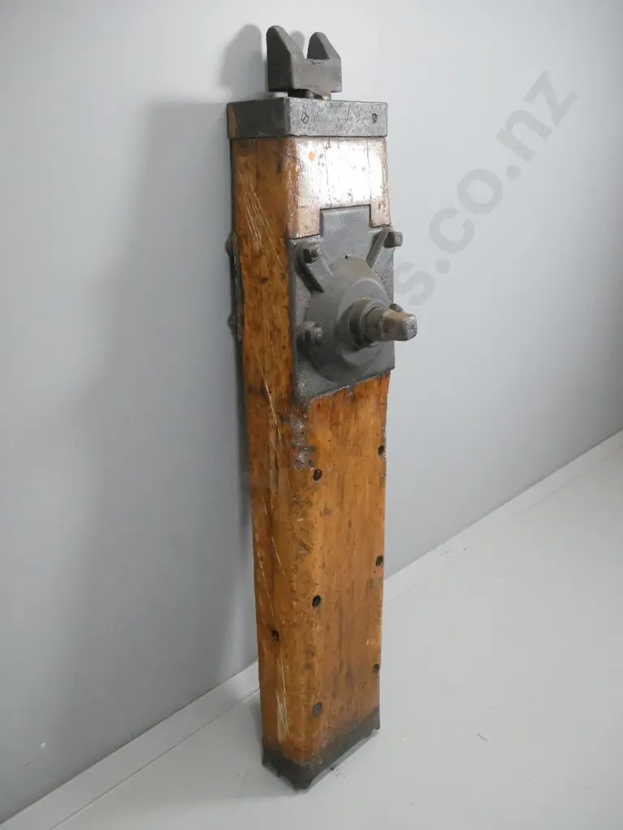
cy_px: 415
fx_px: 815
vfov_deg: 53.9
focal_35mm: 34
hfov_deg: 41.8
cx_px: 312
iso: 3200
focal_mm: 17
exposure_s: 1/80
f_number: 6.3
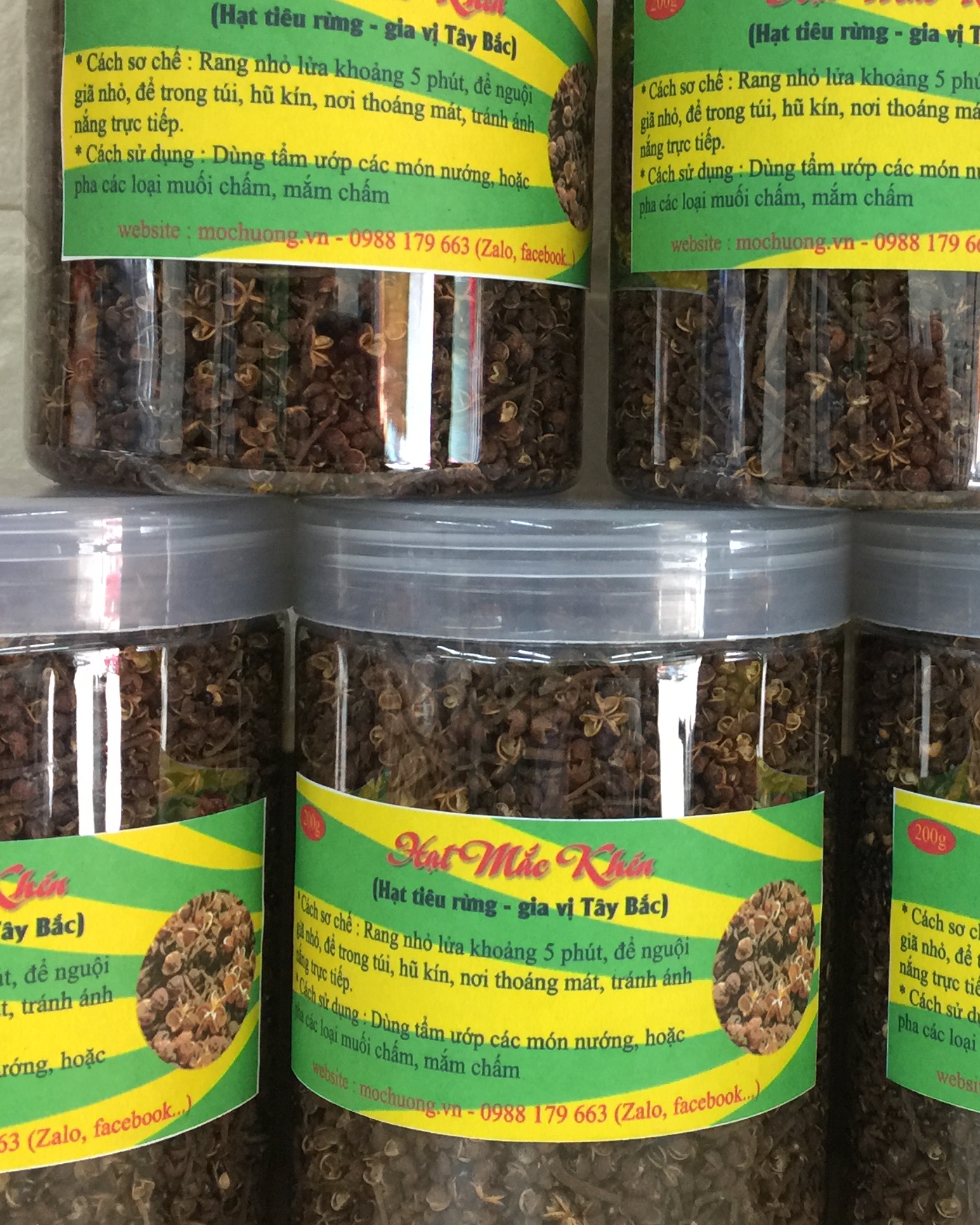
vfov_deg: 35.3
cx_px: 785
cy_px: 505
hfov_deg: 28.0
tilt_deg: -1.8
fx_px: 1921
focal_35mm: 53
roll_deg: -1.7
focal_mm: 4.15
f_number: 2.2
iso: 80
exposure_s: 1/17
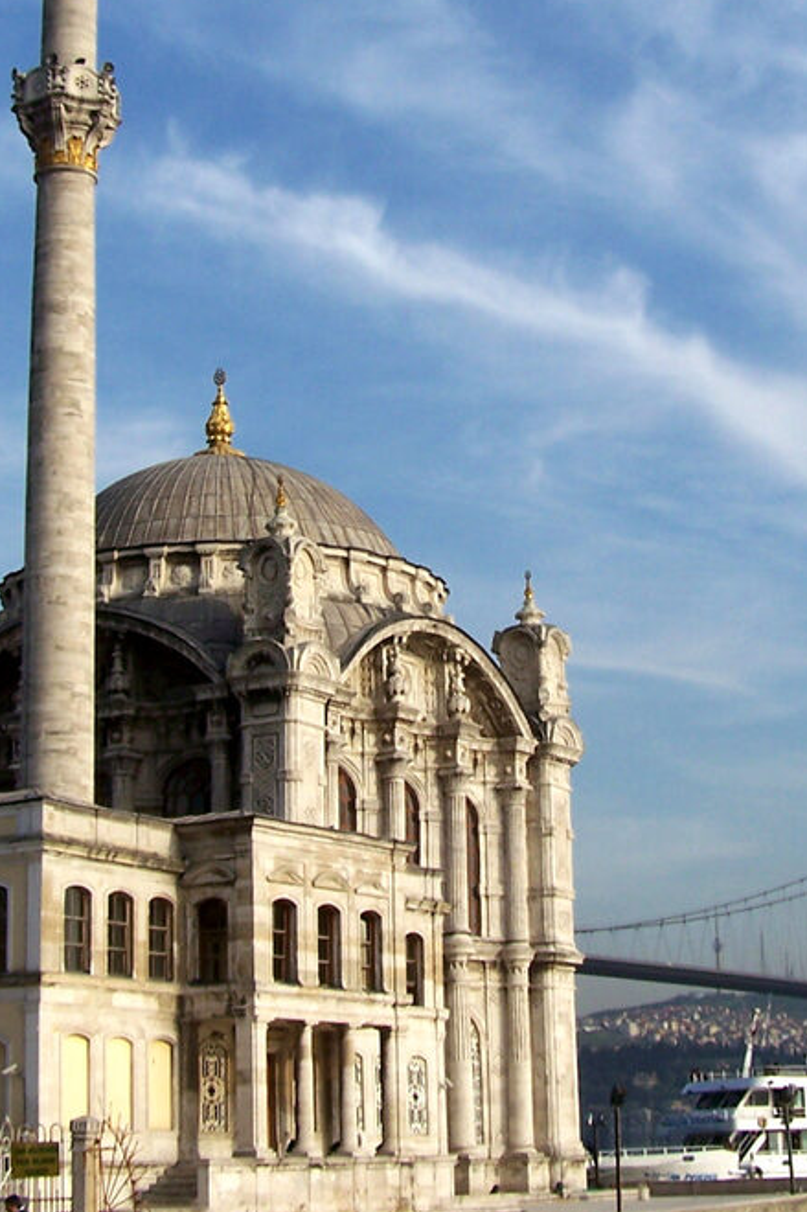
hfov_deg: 18.9
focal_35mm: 72
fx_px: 2422
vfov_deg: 28.0
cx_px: 480
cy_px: 493
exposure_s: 1/800
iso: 80
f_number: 4
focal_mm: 6.3
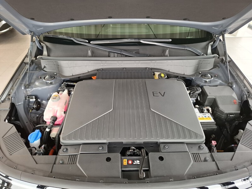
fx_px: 167
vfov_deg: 58.9
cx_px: 126
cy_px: 94
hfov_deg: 73.9
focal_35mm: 23
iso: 320
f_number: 1.8
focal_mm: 5.54
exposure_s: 1/33
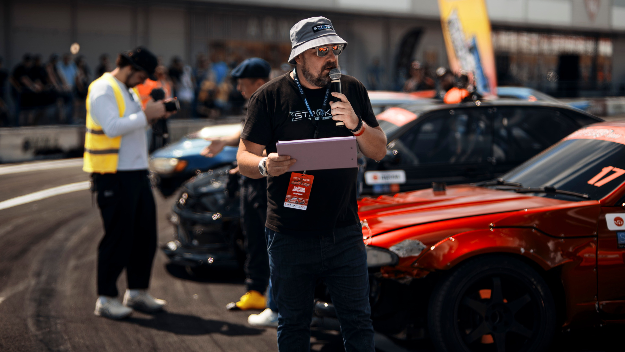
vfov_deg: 13.6
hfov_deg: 23.9
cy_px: 143
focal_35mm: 89
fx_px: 1476
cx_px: 312
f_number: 1.8
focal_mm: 85
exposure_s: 1/250
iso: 100
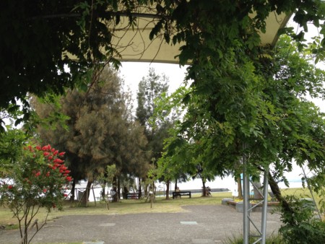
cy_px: 122
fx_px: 329
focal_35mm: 35
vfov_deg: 40.7
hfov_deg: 52.6
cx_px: 162
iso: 64
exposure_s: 1/431
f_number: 2.4
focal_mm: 4.28
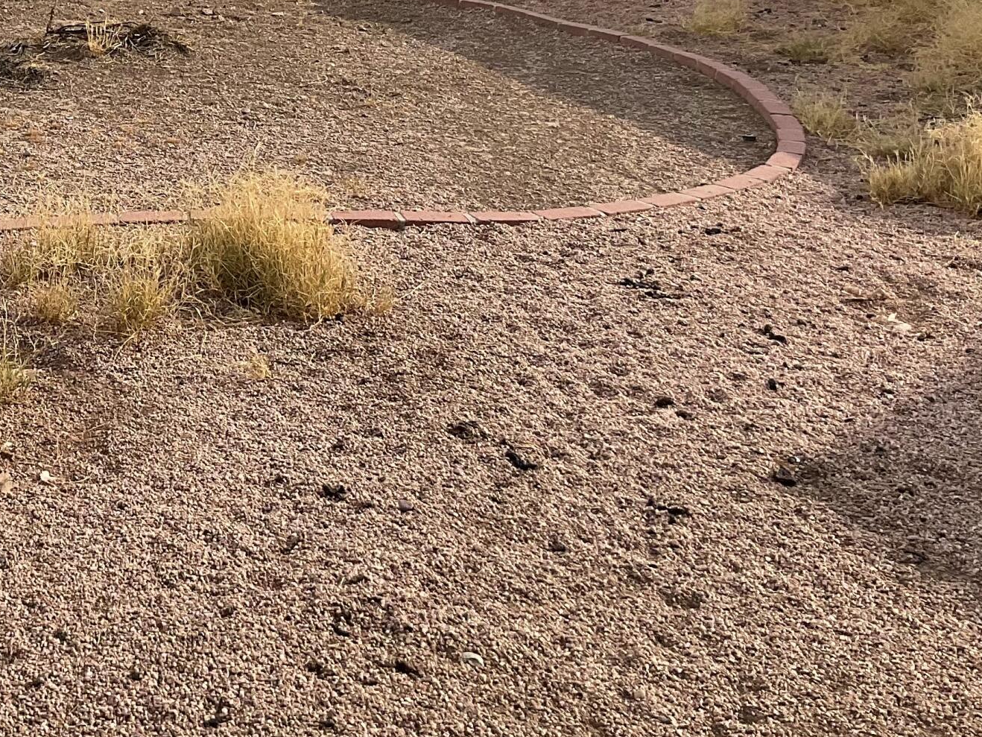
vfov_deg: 21.7
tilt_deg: -11.0
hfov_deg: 28.3
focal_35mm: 66
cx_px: 105
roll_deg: -2.6
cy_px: 51
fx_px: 1873
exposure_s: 1/1730
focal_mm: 3
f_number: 1.8
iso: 16
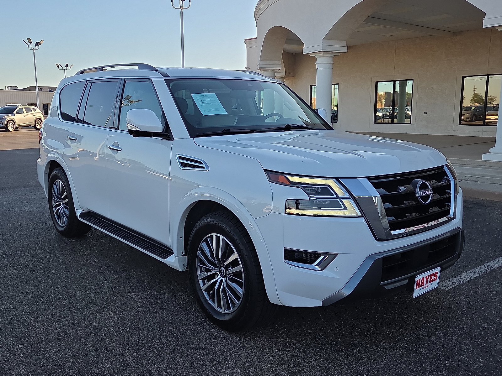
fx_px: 464
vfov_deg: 44.2
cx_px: 251
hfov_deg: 56.8
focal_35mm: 32
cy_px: 188
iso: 25
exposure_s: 1/1000
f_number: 1.8
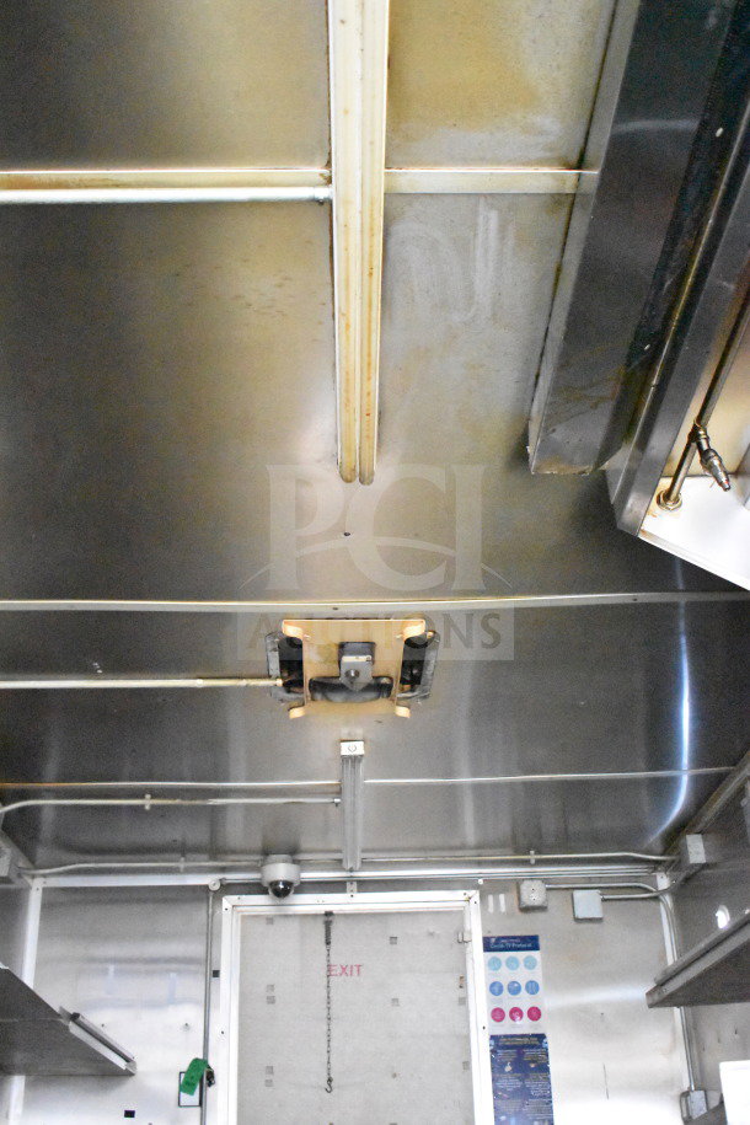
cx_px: 375
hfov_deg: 35.5
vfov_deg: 51.3
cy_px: 562
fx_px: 1172
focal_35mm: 38
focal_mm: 25
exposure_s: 1/30
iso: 25600
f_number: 4
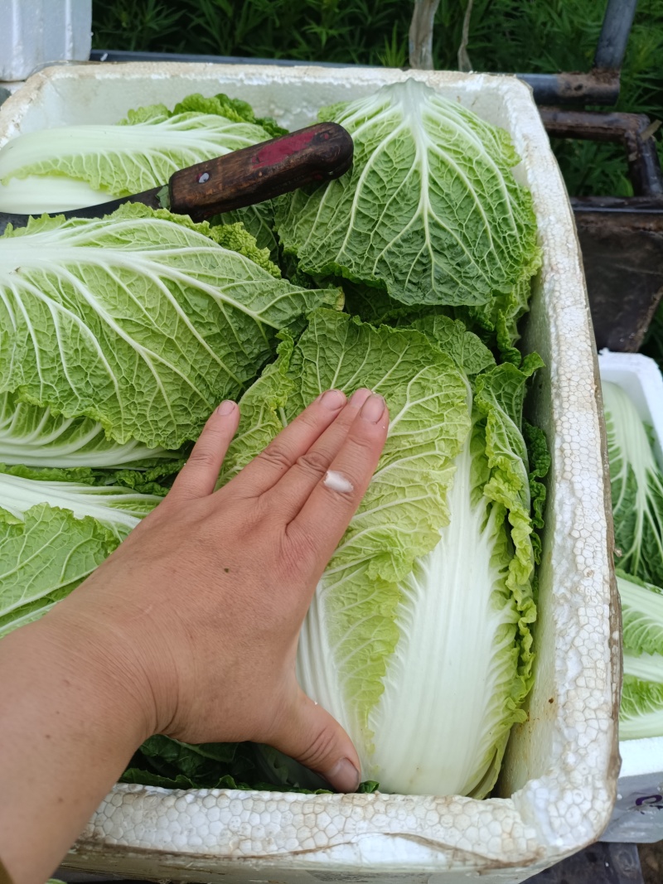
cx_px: 332
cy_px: 442
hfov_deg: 53.1
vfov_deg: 67.3
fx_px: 664
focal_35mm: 26
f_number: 1.59
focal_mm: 4.94
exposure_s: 1/475
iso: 54
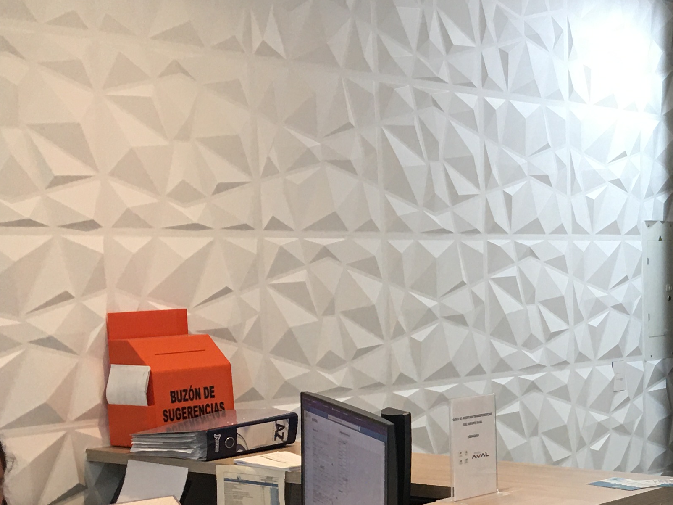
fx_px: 1419
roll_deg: -0.4
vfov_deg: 19.7
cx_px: 828
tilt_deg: -8.6
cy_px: 463
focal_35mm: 73
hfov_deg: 24.0
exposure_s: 1/30
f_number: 2.2
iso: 40
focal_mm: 4.15
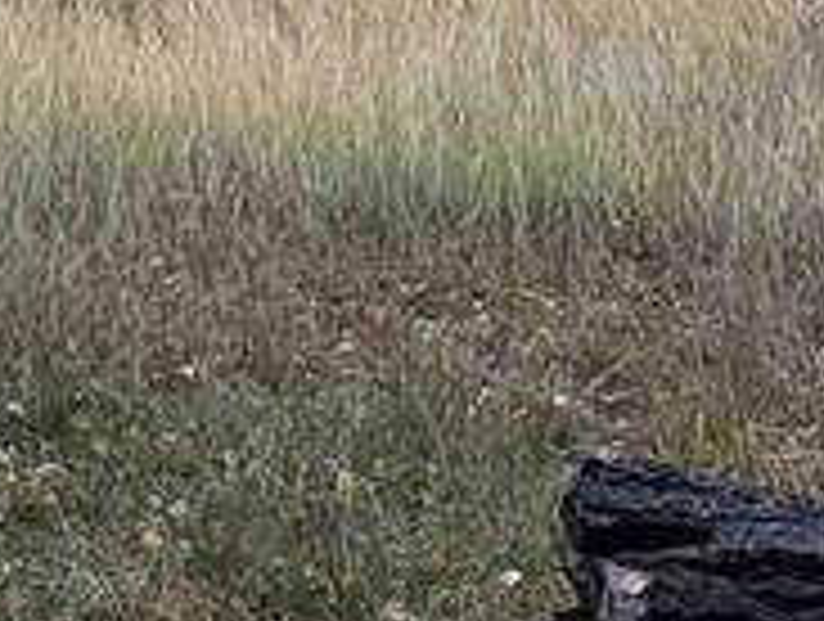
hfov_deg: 13.3
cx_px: -648
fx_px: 3196
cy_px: -554
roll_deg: +0.0
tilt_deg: +7.4
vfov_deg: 10.4
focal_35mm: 134
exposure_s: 1/81
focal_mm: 6.76
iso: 200
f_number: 1.78
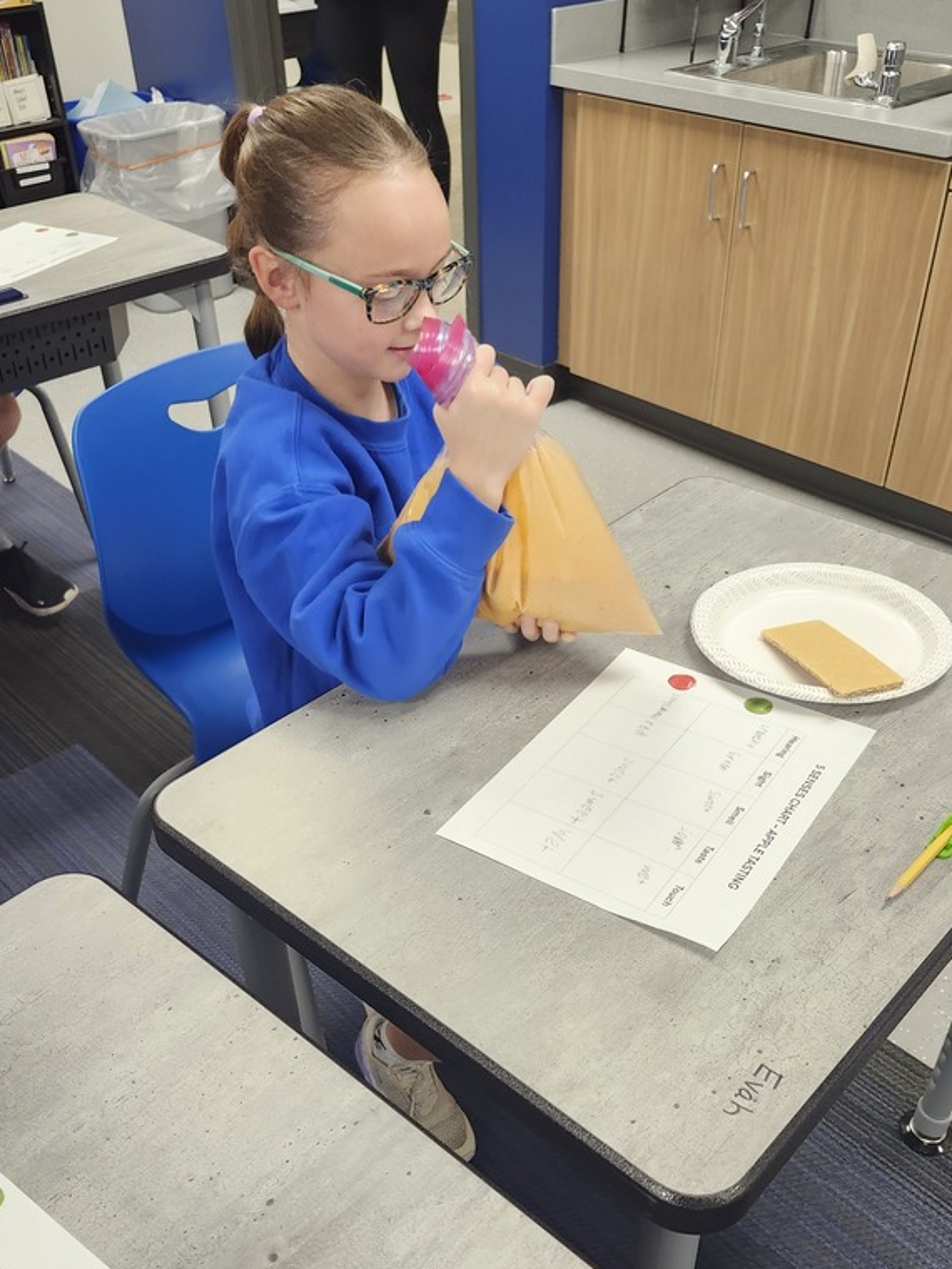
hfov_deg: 45.4
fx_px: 1137
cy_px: 776
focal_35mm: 31
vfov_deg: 57.8
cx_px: 479
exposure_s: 1/120
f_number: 1.8
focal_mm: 5.54
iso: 640
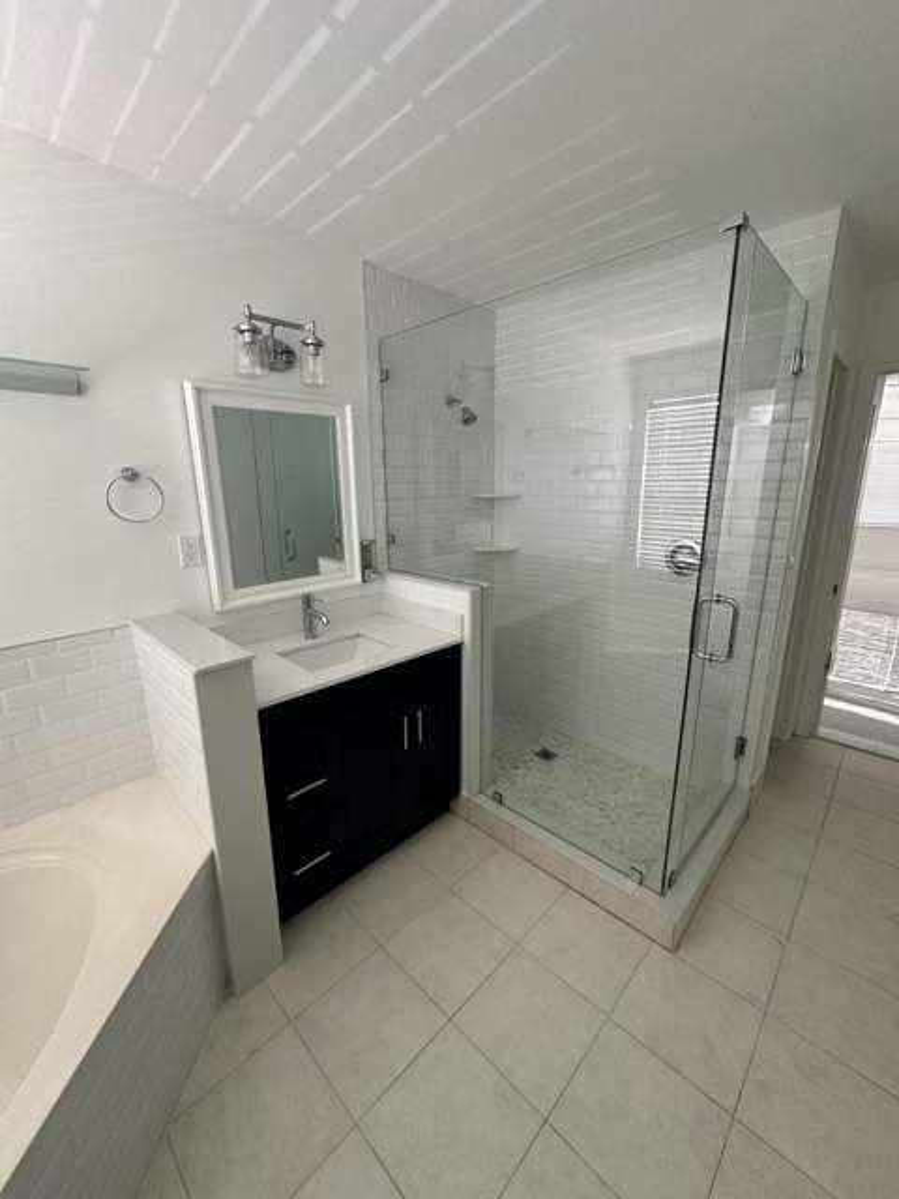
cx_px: 450
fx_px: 485
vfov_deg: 102.1
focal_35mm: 14
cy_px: 600
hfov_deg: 85.7
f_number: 2.2
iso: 250
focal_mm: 2.22
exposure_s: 1/99
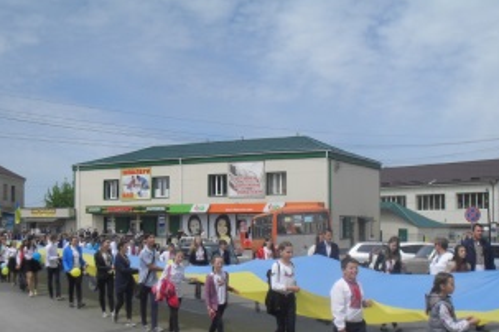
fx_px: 665
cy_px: 227
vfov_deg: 27.9
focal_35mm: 48
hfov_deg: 41.1
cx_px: 247
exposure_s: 1/350
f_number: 8.4
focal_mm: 6.3
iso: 100
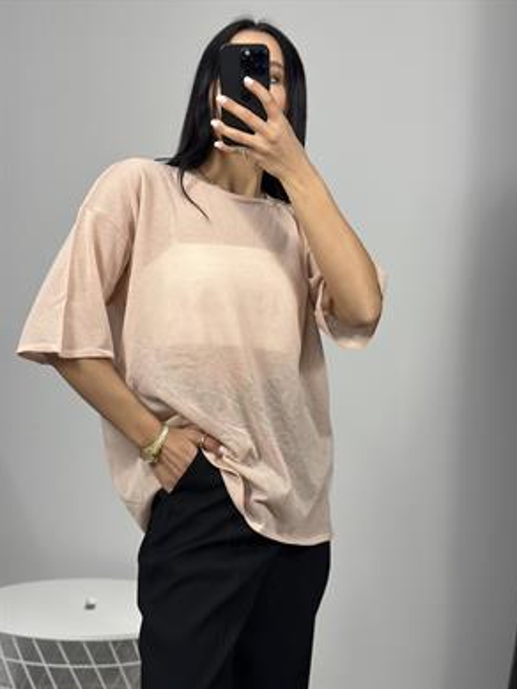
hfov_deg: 28.6
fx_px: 1015
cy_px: 360
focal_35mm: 51
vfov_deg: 37.5
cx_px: 273
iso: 80
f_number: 1.78
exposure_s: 1/100
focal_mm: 6.86
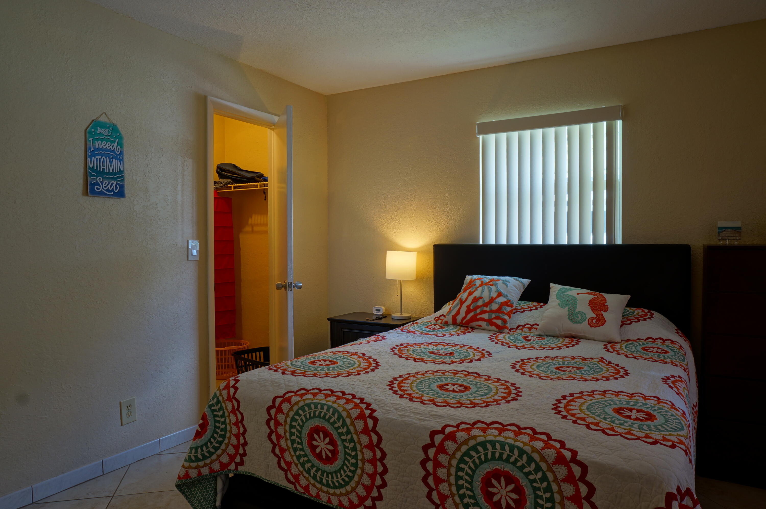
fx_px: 510
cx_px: 383
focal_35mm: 24
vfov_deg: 53.0
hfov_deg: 73.8
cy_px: 254
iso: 100
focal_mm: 16
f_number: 11
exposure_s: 1/1.6
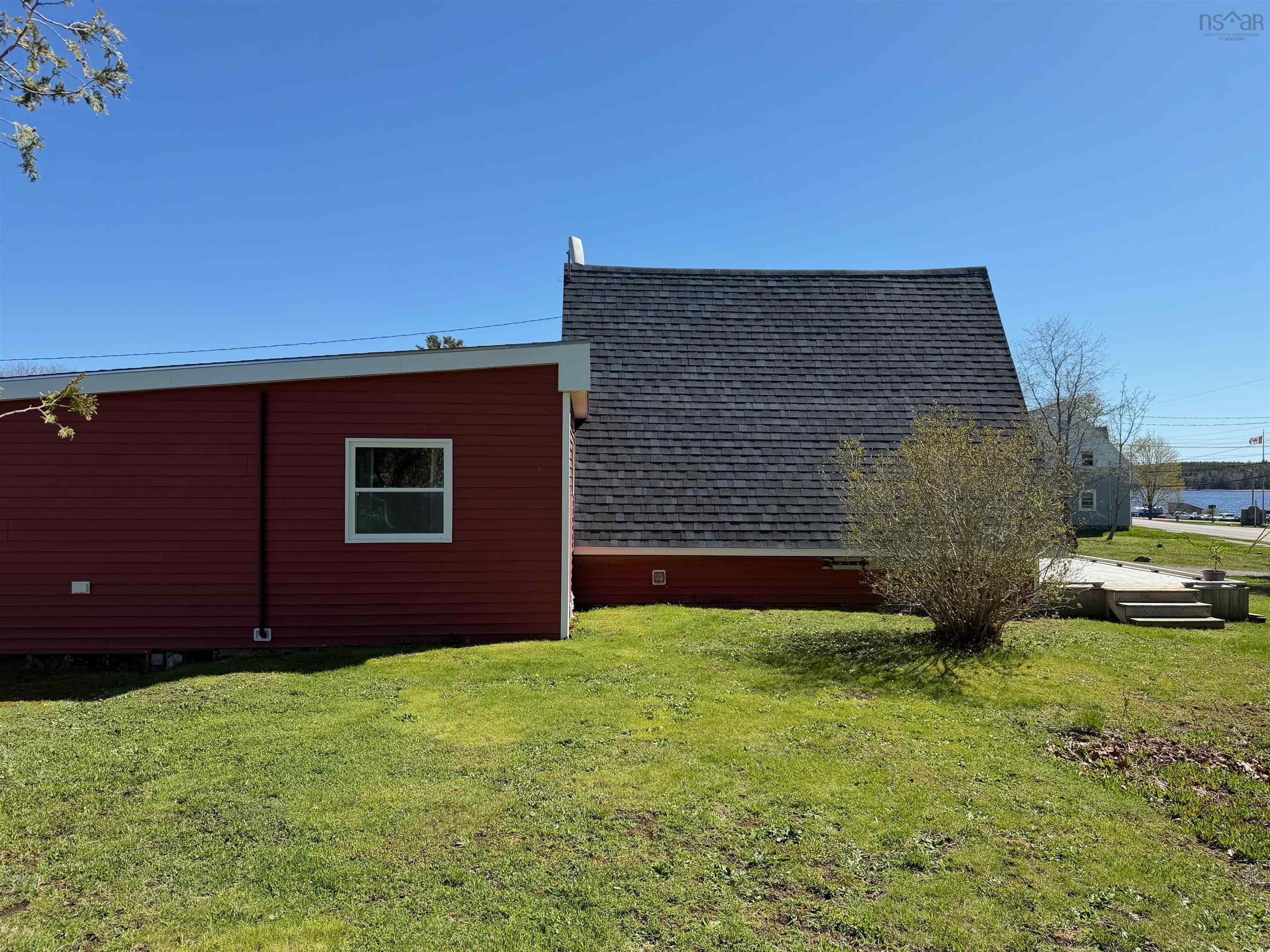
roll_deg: +1.0
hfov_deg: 71.6
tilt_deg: +0.7
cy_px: 476
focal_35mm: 24
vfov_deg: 56.8
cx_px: 635
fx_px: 881
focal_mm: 6.76
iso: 80
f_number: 1.78
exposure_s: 1/3425
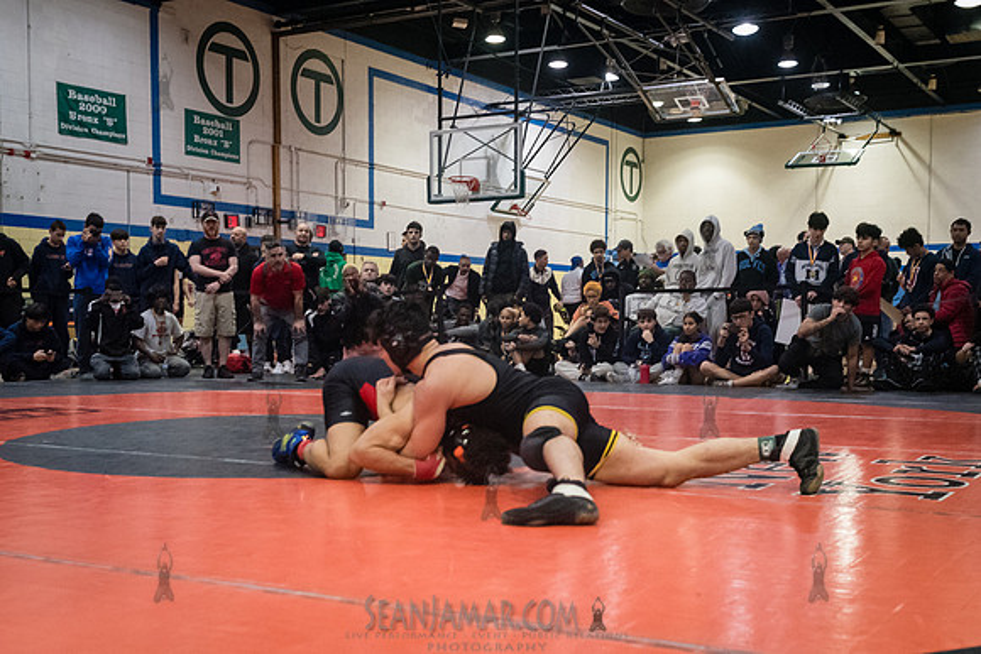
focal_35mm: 44
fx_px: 1199
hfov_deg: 44.5
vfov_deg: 30.4
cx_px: 474
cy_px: 391
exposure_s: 1/400
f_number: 4
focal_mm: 35
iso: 8000
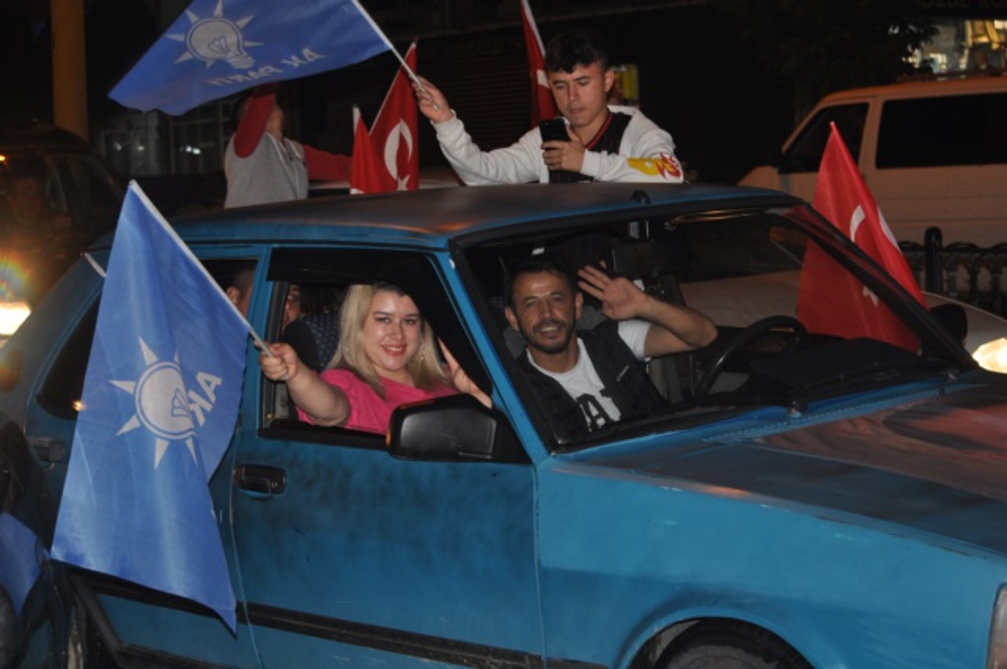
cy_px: 334
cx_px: 504
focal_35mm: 82
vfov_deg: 16.5
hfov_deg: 24.6
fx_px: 2305
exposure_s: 1/60
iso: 400
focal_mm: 55
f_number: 4.5
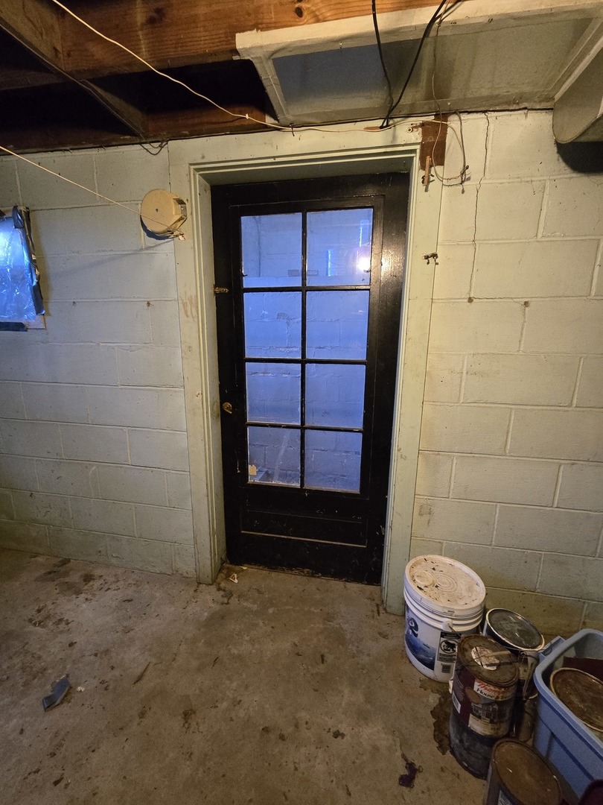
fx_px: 302
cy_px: 402
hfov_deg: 89.9
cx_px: 302
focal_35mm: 13
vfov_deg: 106.2
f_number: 2.2
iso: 1250
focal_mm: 2.2
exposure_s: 1/60
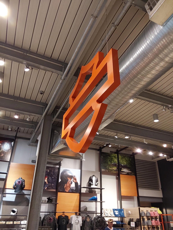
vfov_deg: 63.4
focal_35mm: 28
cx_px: 86
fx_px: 187
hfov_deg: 49.7
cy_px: 115
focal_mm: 2.91
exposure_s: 1/30
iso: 250
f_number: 1.9
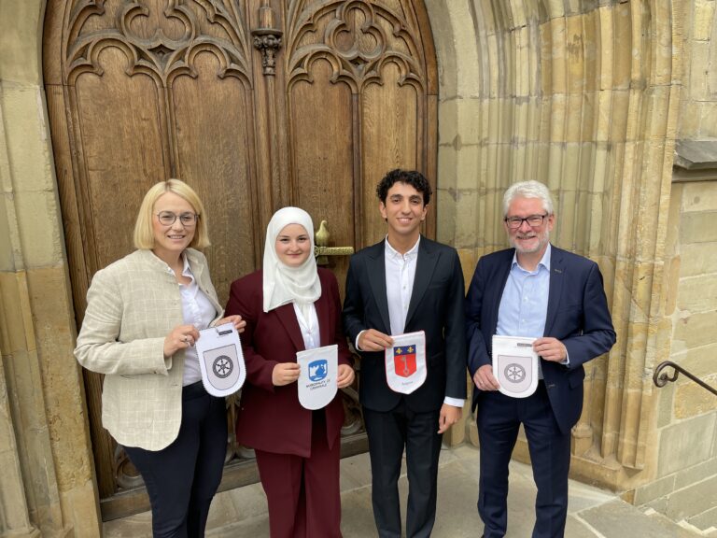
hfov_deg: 67.3
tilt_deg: -12.2
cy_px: 269
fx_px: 539
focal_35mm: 26
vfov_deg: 53.1
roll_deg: +1.1
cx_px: 358
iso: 32
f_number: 1.6
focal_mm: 4.2
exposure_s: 1/388
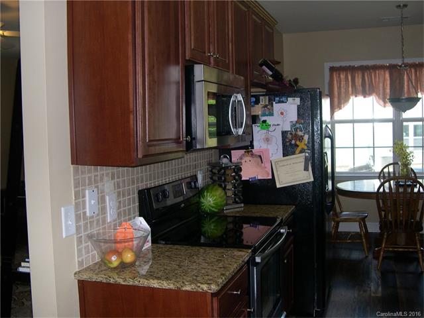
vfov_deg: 37.7
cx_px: 212
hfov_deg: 49.0
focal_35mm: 38
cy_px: 159
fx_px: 465
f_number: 2.8
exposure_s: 1/60
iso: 106
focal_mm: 8
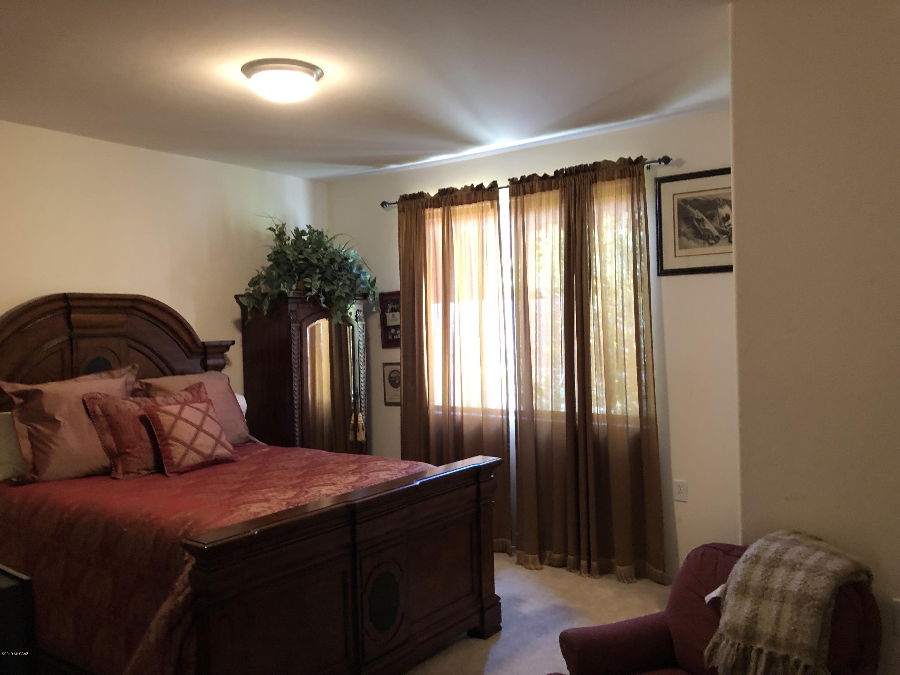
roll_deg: +1.2
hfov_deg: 63.4
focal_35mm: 28
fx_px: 728
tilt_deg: -2.5
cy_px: 338
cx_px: 450
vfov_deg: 49.7
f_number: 1.8
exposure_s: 1/8
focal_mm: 3.99
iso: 80
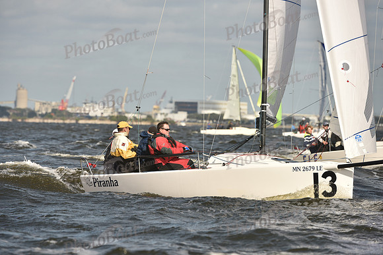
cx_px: 192
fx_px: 3618
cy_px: 128
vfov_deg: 4.0
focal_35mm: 340
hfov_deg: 6.1
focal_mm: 340
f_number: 8
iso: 250
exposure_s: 1/1250
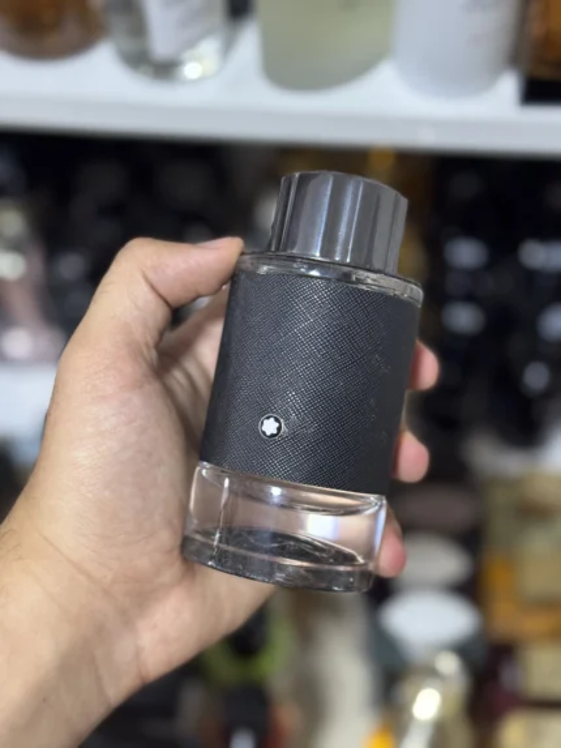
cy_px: 374
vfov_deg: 39.6
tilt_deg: -53.7
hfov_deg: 30.3
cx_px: 280
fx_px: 1037
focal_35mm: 48
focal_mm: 6.76
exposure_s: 1/33
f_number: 1.78
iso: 200
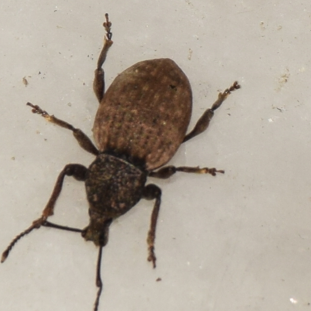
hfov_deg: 6.5
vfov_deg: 6.5
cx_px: 143
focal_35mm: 269
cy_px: 155
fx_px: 2734
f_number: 13
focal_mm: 140
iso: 100
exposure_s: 1/160
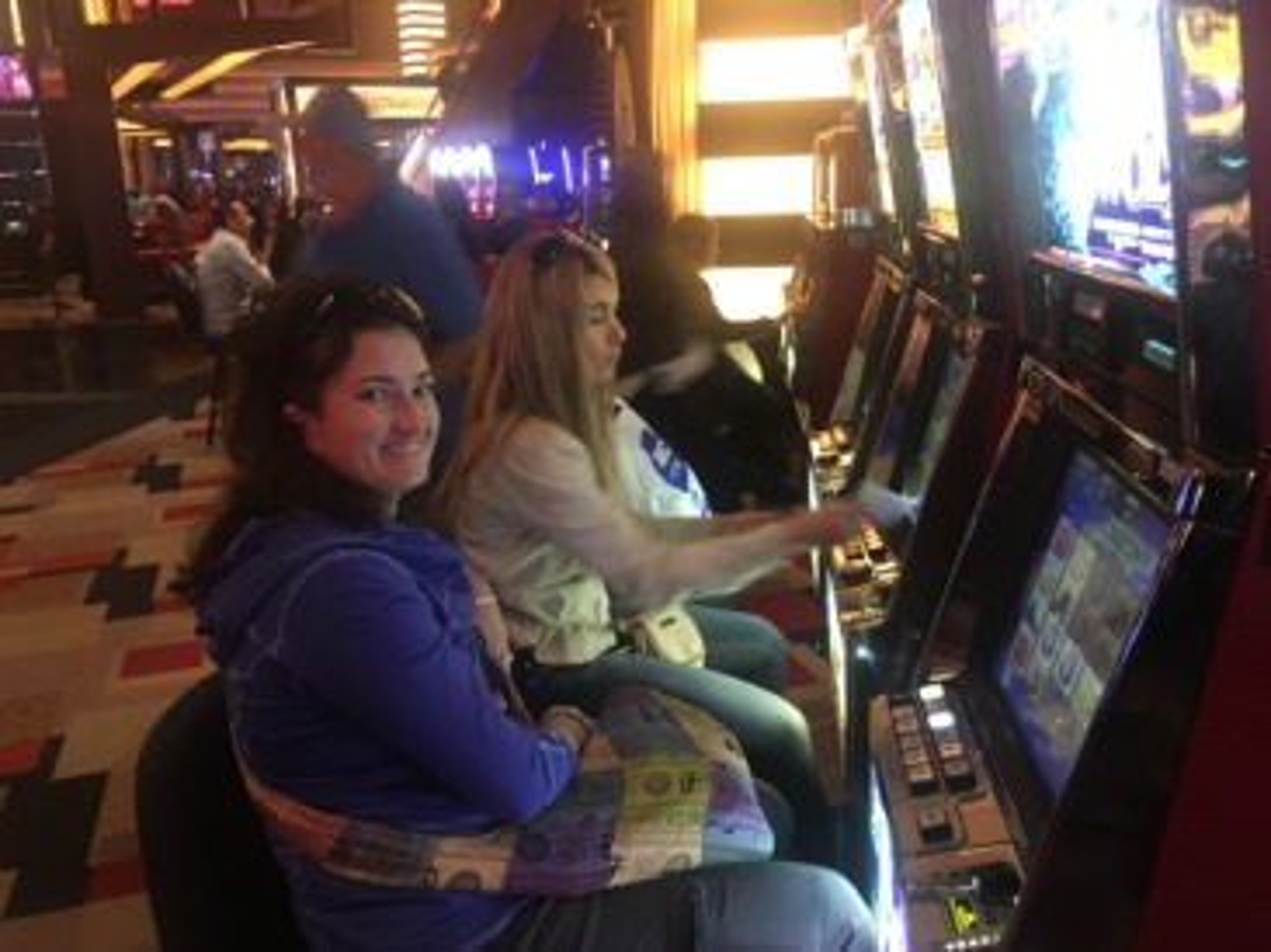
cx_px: 636
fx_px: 1064
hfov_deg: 61.7
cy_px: 476
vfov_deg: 48.2
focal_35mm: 29
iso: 400
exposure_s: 1/15
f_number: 2.2
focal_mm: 4.15
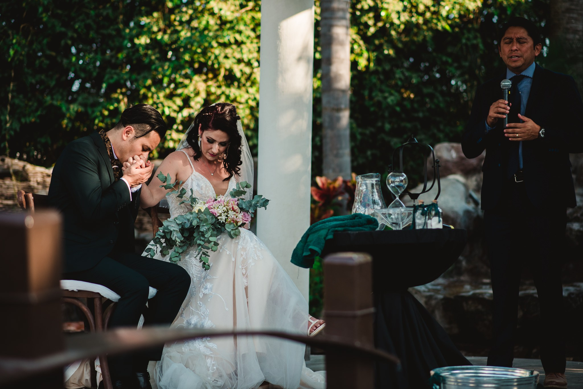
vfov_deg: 16.1
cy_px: 194
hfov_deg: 23.9
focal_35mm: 85
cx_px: 292
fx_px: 1377
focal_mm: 85
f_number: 2.5
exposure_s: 1/1000
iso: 100
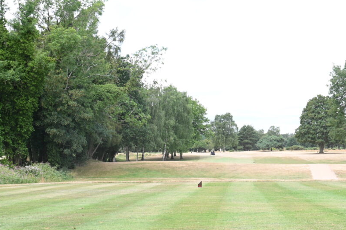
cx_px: 235
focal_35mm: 70
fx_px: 672
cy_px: 150
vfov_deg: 19.4
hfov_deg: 28.6
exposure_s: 1/100
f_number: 9
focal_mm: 41
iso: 200
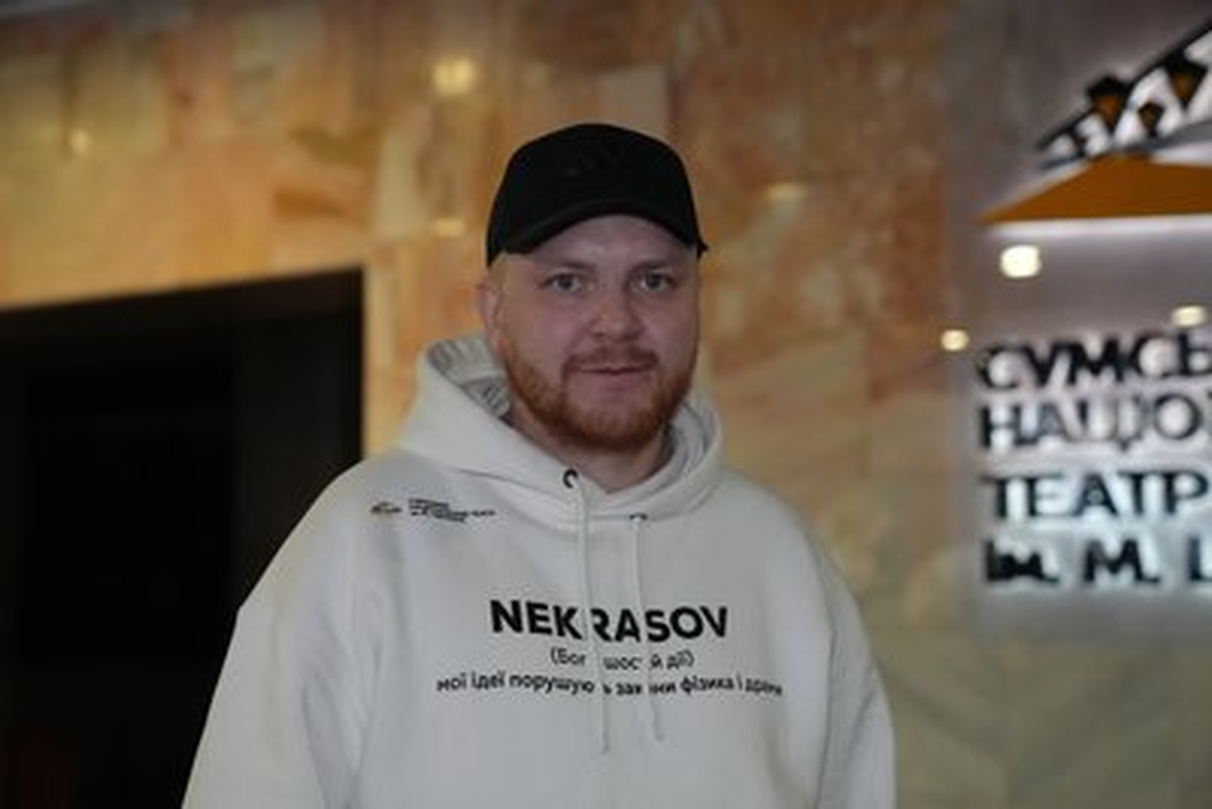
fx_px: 2021
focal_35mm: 60
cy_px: 404
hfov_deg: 33.4
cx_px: 606
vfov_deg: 22.6
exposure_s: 1/160
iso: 12800
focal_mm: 60
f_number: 3.2
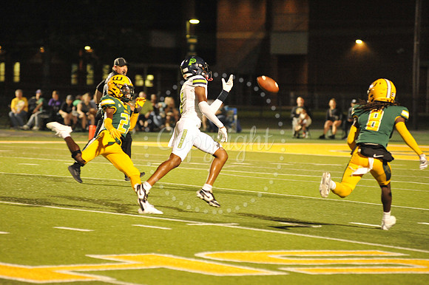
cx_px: 214
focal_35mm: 200
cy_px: 142
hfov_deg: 10.3
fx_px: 2382
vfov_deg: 6.9
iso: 6400
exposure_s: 1/320
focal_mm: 200
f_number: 4
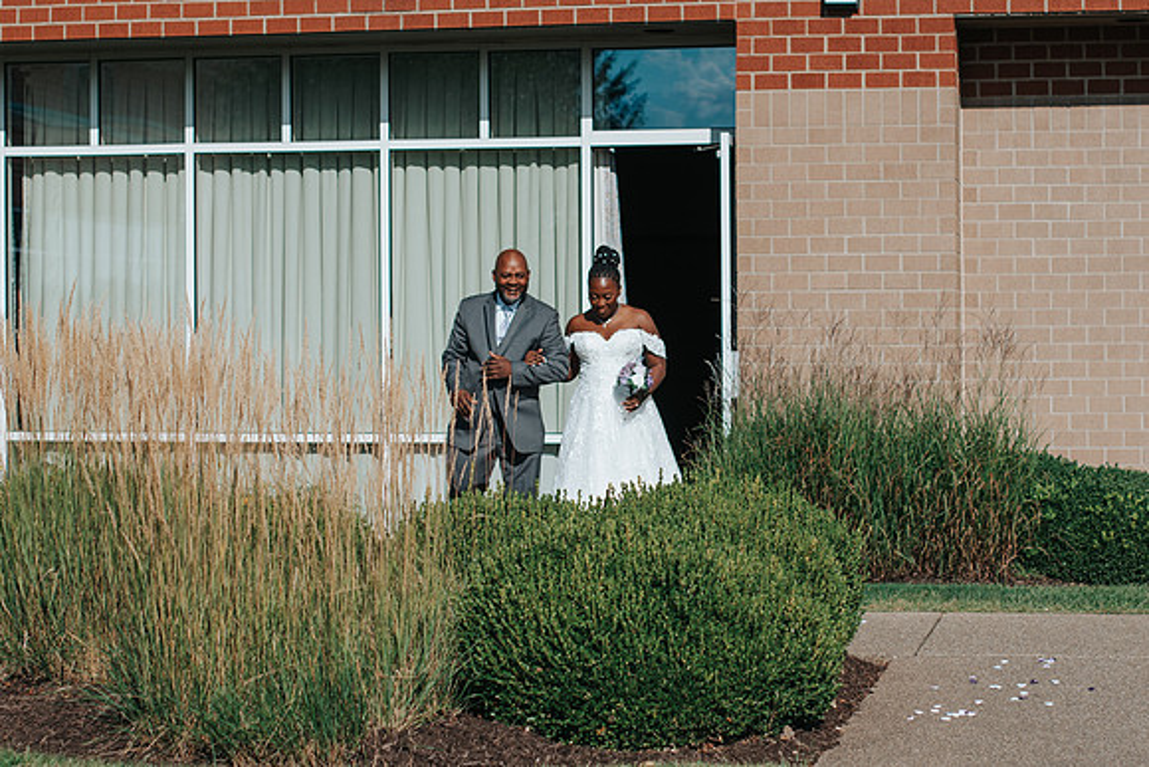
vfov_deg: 15.7
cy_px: 361
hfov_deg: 23.4
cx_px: 672
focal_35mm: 87
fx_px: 2775
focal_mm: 50
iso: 125
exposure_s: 1/4000
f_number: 2.5
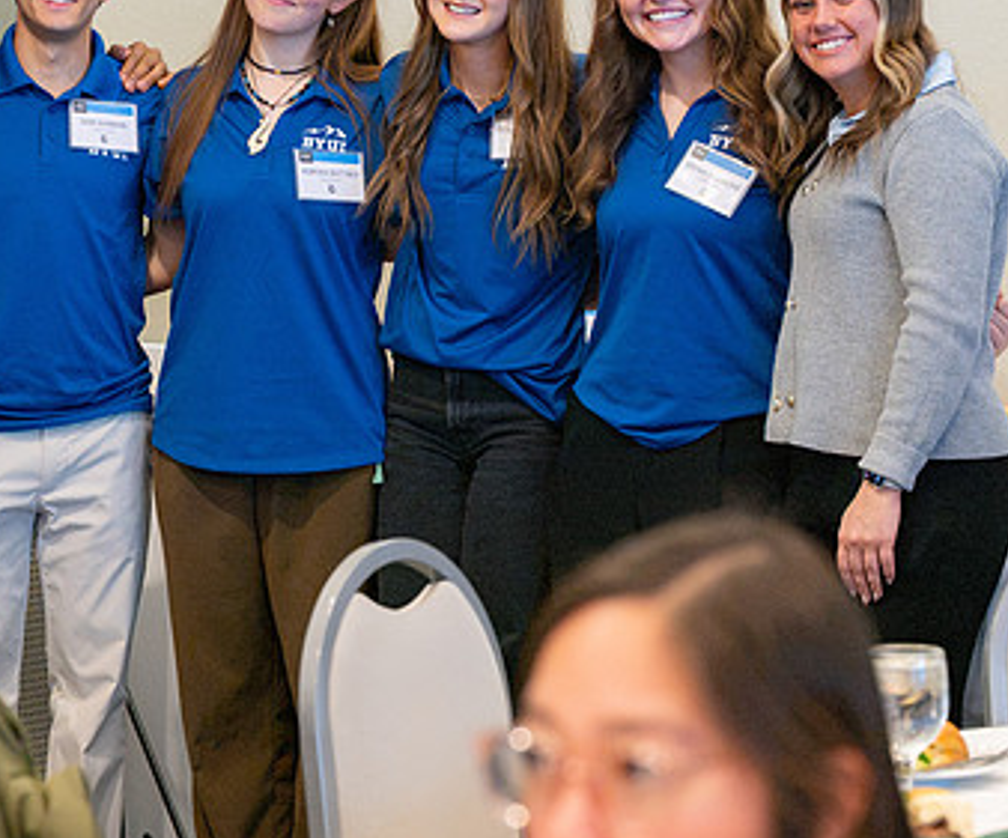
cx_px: 330
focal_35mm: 169
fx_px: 5120
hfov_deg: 11.2
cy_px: 15
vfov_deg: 9.3
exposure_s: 1/125
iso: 640
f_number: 3.5
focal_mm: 73
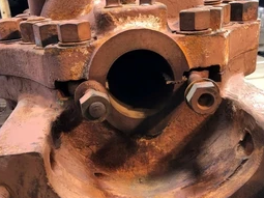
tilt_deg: -24.7
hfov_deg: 43.0
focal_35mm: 44
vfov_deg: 32.3
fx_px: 335
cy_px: 144
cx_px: 126
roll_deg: +5.1
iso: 40
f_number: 1.8
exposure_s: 1/24
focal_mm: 4
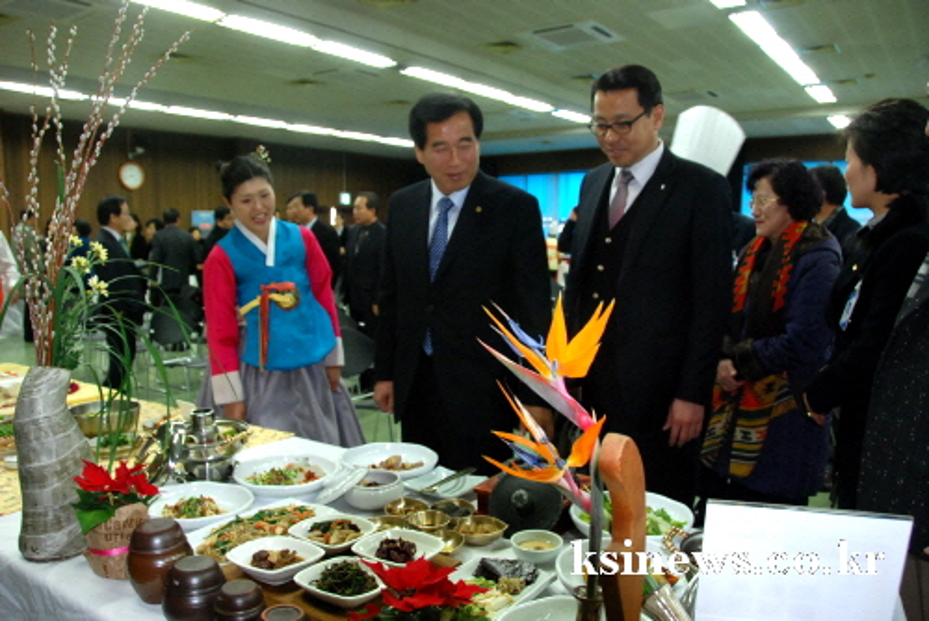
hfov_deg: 67.4
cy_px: 310
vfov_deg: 48.0
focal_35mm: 27
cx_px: 464
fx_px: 697
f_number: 5
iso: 800
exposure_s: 1/60
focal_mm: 18
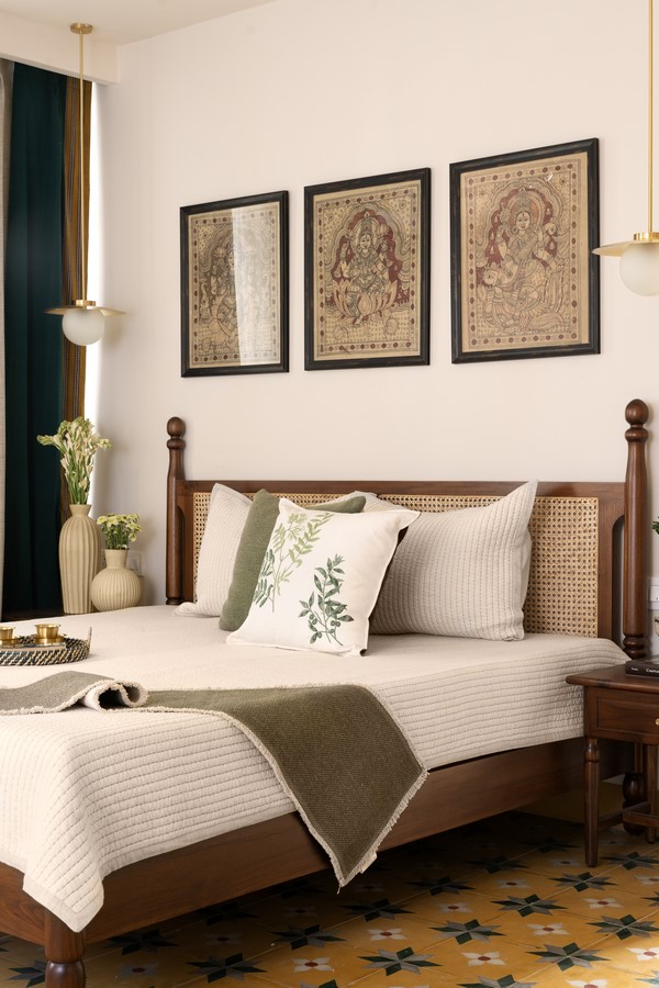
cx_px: 330
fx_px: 1373
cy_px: 494
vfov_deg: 39.6
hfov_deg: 27.0
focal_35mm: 50
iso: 400
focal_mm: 50
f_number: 8
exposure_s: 1/1.67
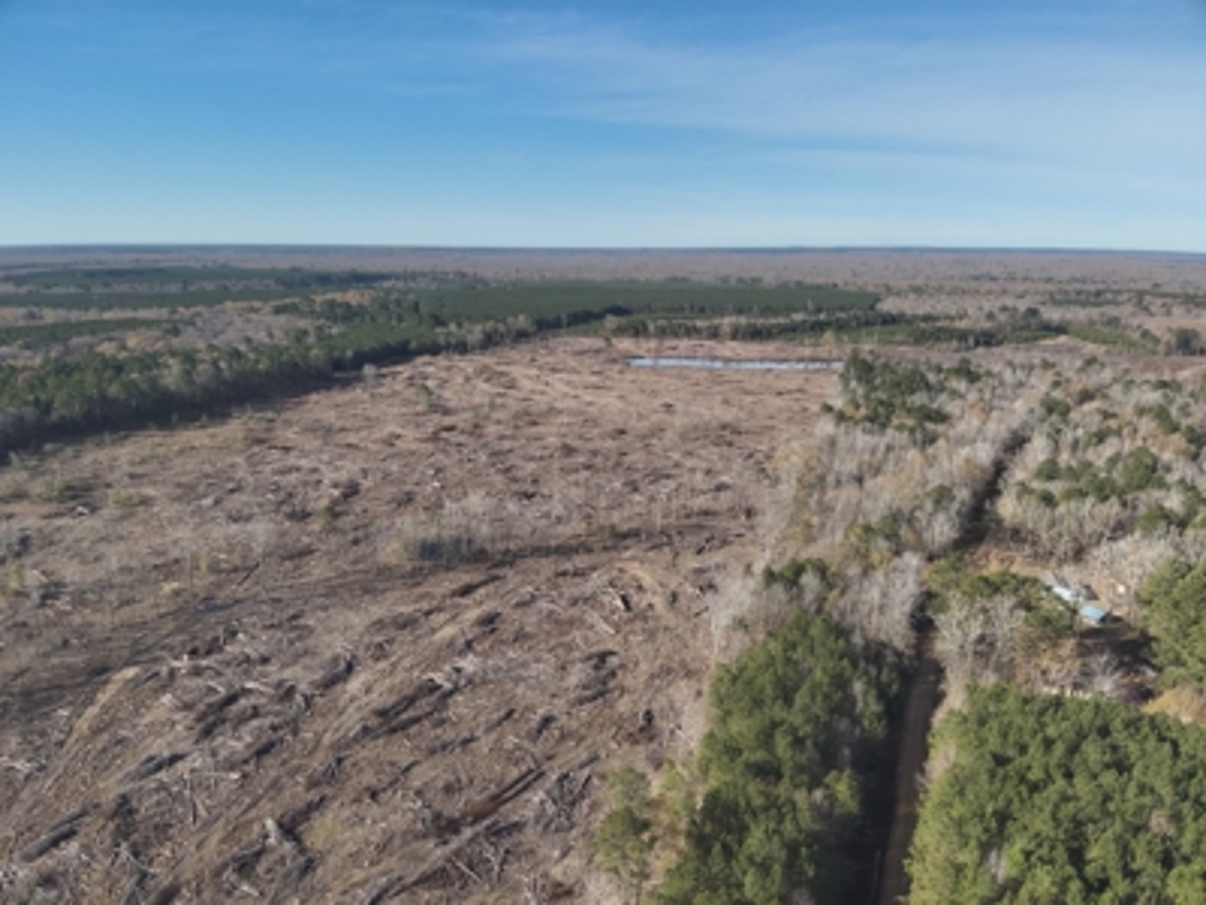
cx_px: 603
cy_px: 452
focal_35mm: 24
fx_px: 836
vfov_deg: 56.8
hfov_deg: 71.6
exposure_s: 1/1000
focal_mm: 4.4
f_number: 2.8
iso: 100
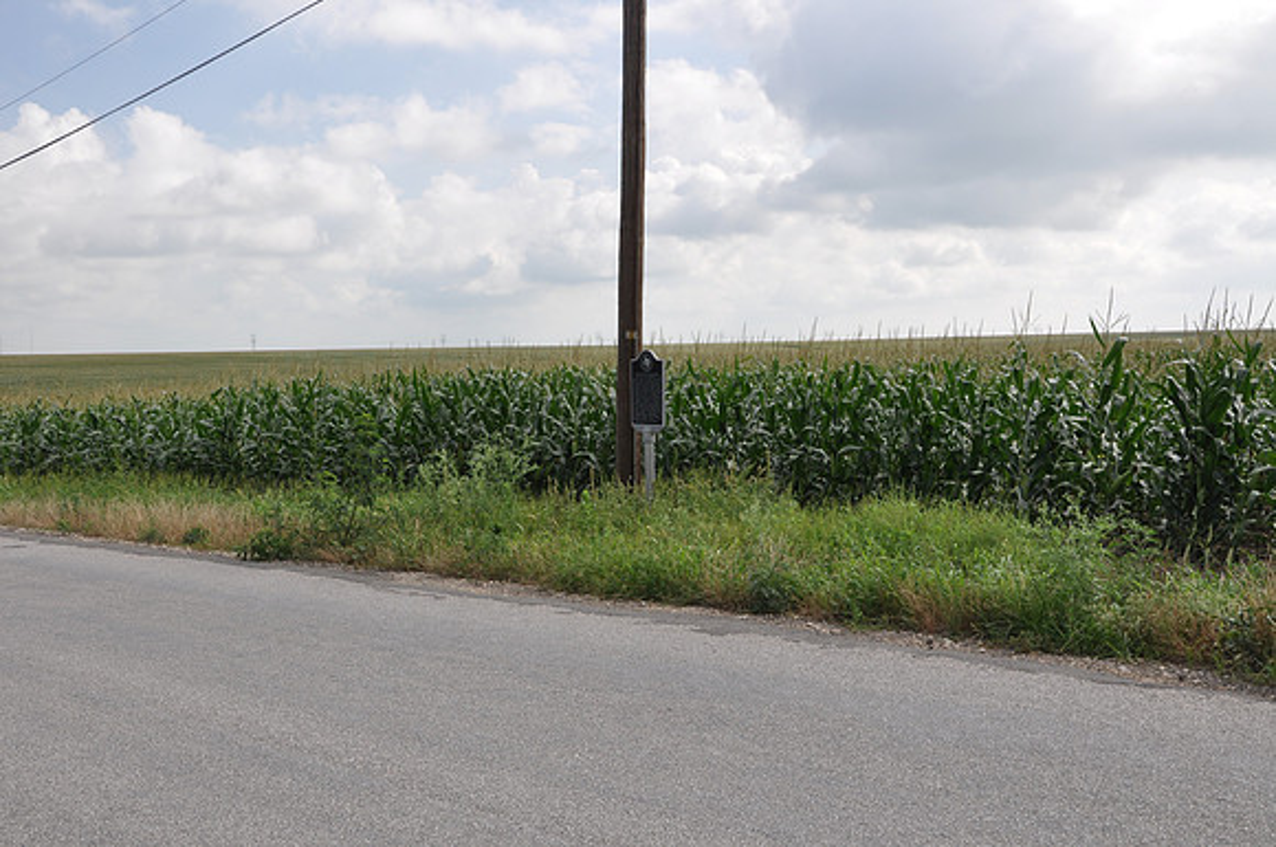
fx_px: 1327
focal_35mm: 38
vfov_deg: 35.4
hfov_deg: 51.3
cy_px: 424
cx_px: 638
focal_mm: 25
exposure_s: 1/100
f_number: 10
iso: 200
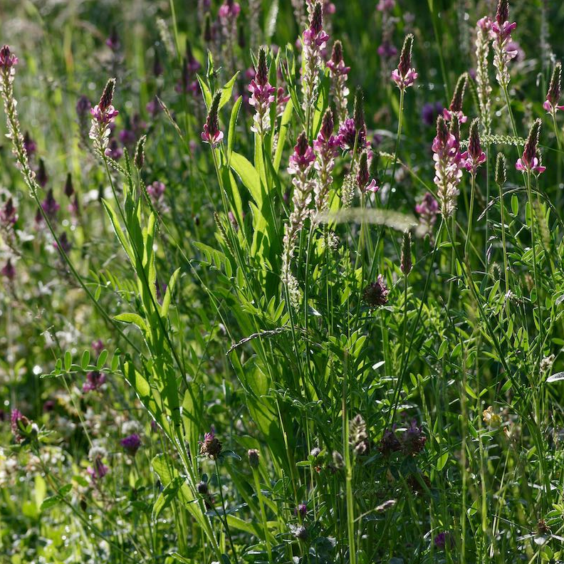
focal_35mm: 193
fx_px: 3558
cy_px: 187
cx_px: 282
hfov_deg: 9.1
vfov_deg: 9.1
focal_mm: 100
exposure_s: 1/640
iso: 400
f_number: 7.1
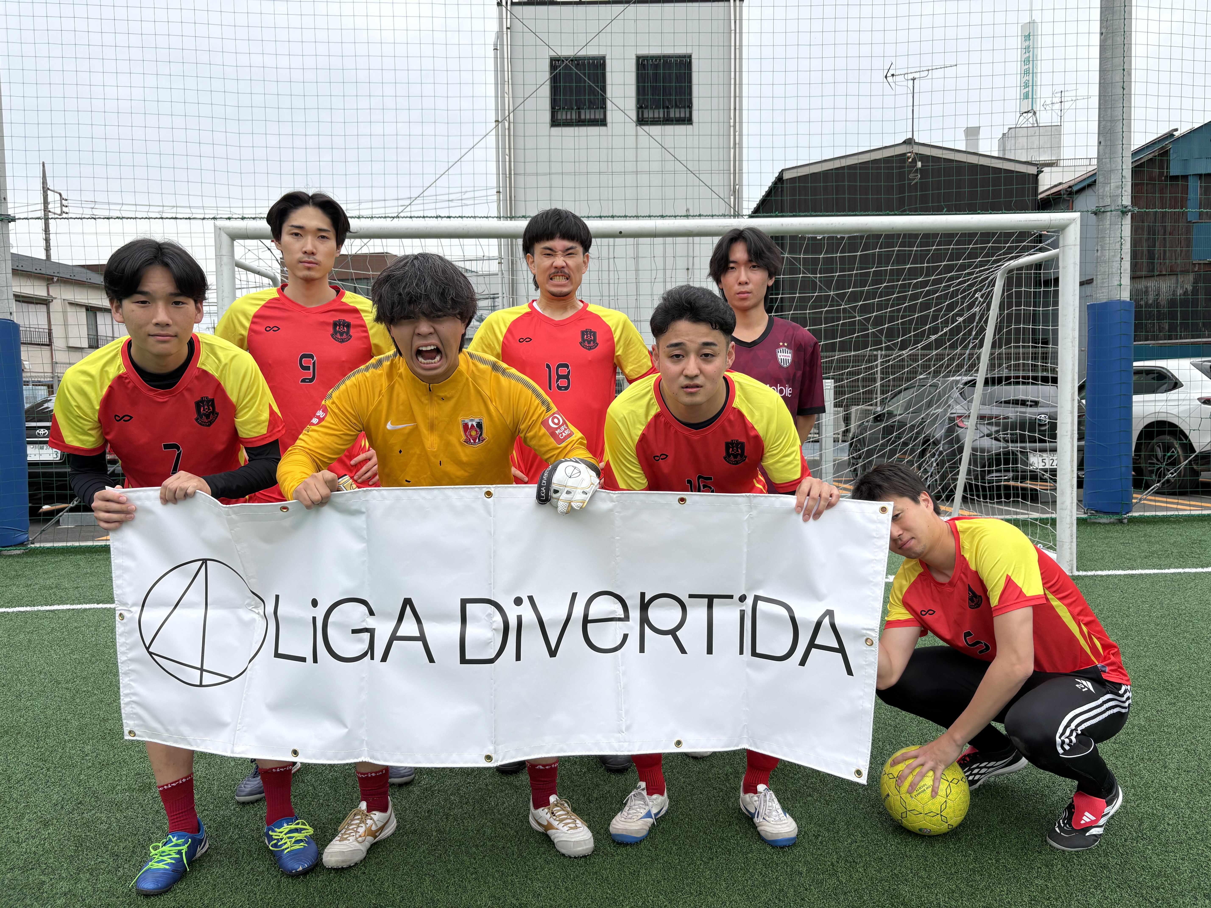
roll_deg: +0.5
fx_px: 910
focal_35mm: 26
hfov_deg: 67.3
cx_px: 606
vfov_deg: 53.1
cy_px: 454
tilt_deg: -3.3
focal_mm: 5.96
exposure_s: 1/1337
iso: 50
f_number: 1.6
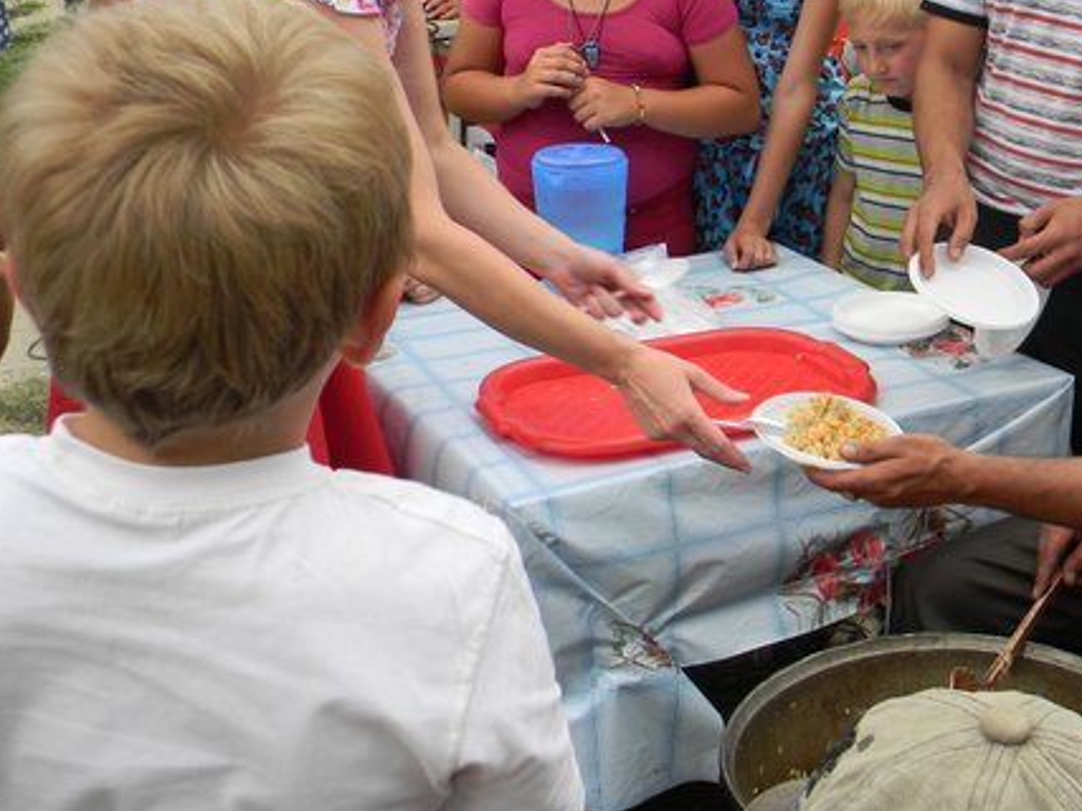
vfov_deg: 26.7
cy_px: 213
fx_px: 1687
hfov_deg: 34.9
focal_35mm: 54
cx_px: 793
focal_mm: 6.4
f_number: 3.7
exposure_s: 1/133
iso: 80
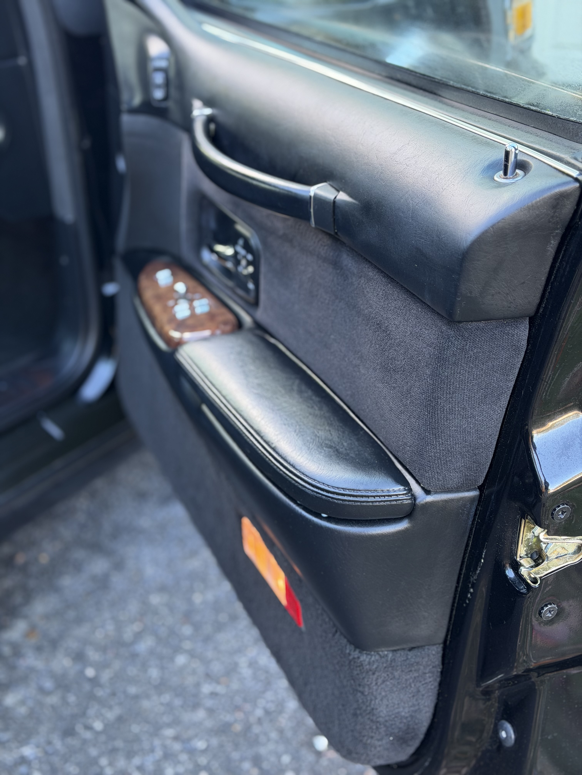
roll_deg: -0.7
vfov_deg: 39.7
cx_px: 291
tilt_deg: -23.0
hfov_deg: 30.3
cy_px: 388
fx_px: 1076
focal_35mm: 48
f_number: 1.78
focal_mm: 6.76
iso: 125
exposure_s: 1/82
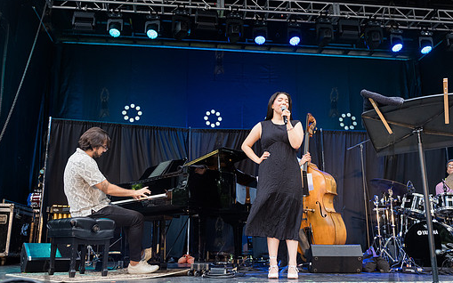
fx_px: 420
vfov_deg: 37.3
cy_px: 145
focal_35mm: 34
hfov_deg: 56.7
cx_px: 218
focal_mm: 29
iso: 2000
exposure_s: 1/500
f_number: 4.5
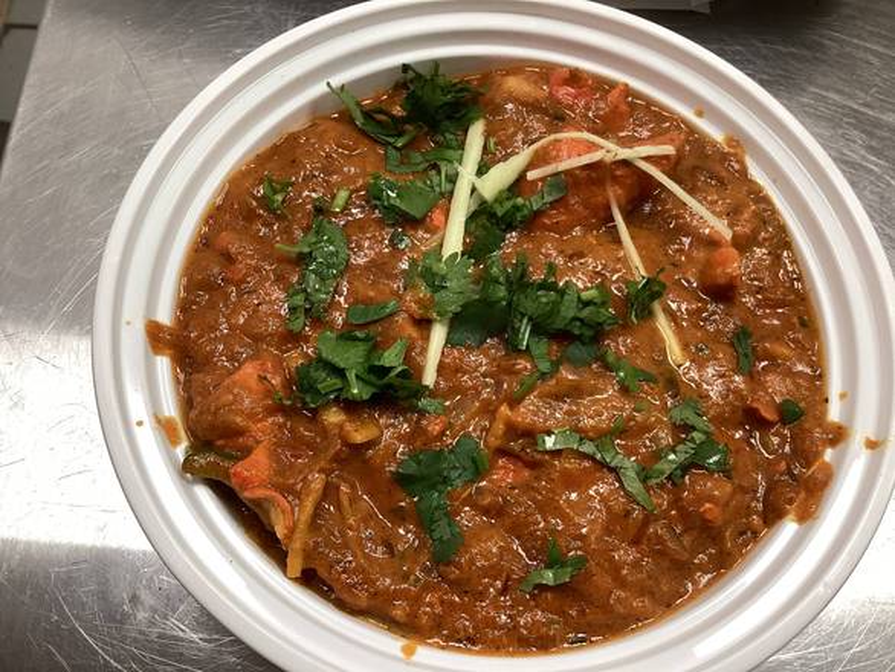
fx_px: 802
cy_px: 336
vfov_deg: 45.5
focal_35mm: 31
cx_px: 448
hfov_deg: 58.3
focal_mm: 3.3
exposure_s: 1/60
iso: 80
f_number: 2.4
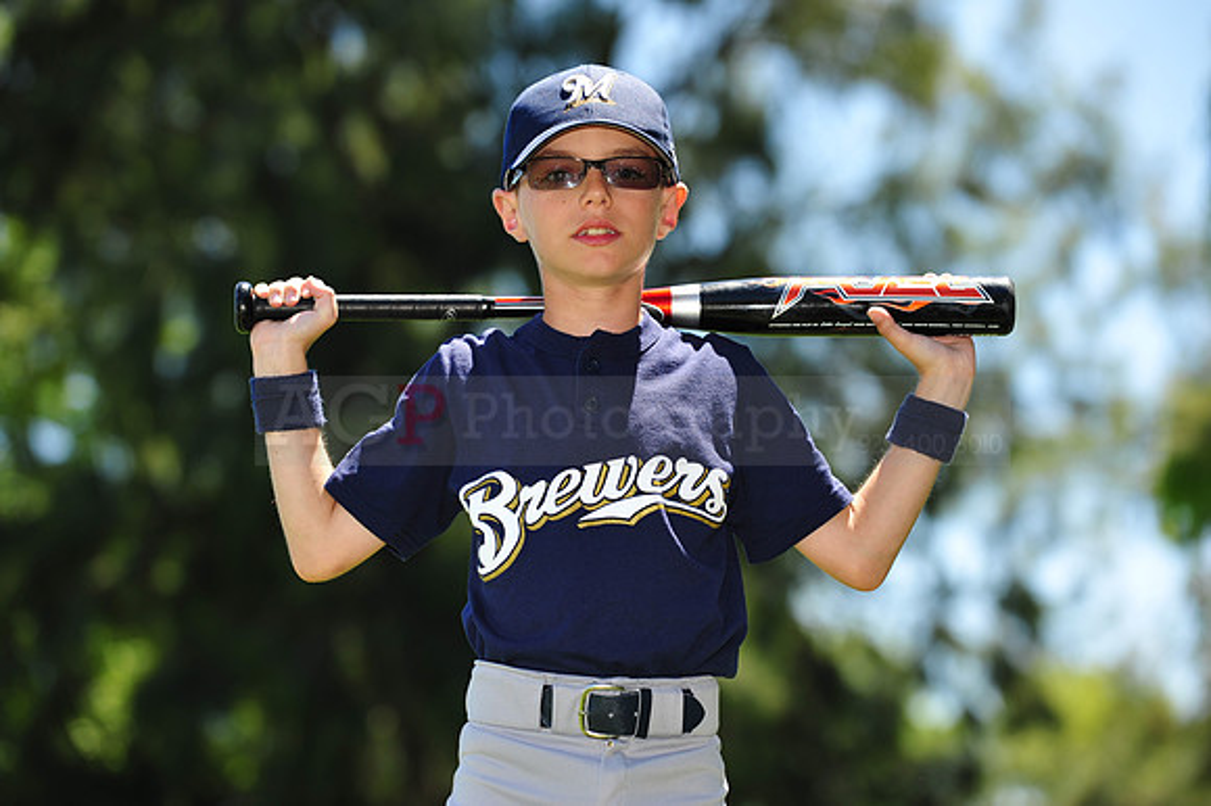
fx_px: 5043
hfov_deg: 13.7
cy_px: 403
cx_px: 606
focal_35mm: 150
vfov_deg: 9.1
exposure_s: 1/640
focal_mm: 150
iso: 200
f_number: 4
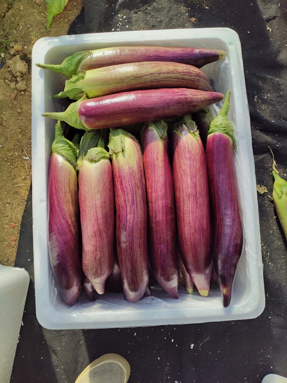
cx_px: 144
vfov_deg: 65.3
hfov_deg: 51.3
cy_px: 192
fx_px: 299
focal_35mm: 27
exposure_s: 1/513
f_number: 1.8
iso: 100
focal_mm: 4.05
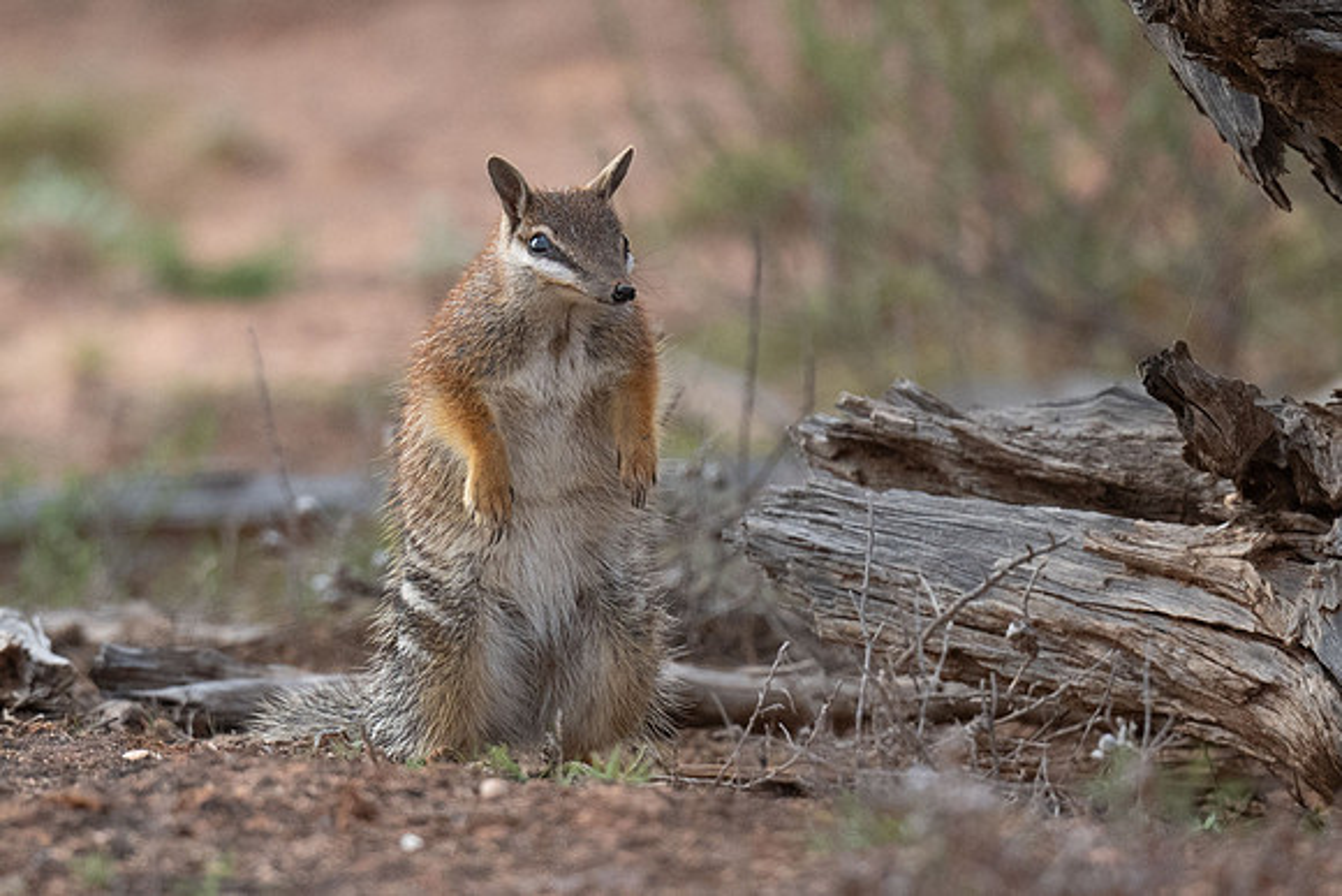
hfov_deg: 1.8
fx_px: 43135
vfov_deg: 1.2
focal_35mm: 1157
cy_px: 470
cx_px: 691
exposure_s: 1/2000
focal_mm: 500
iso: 1250
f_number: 6.3
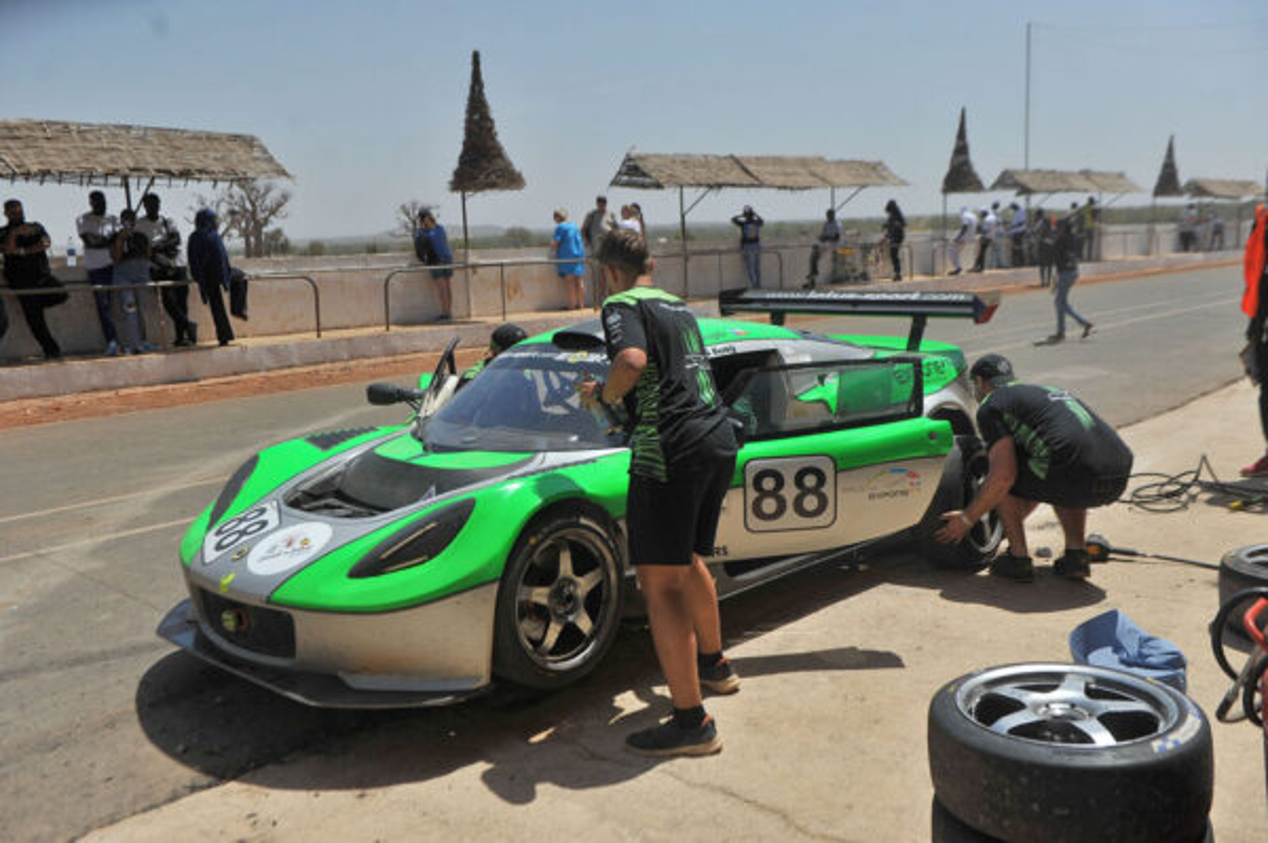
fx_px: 1126
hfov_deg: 58.8
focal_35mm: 32
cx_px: 634
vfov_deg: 41.0
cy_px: 422
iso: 200
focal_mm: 32
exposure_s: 1/4000
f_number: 4.5
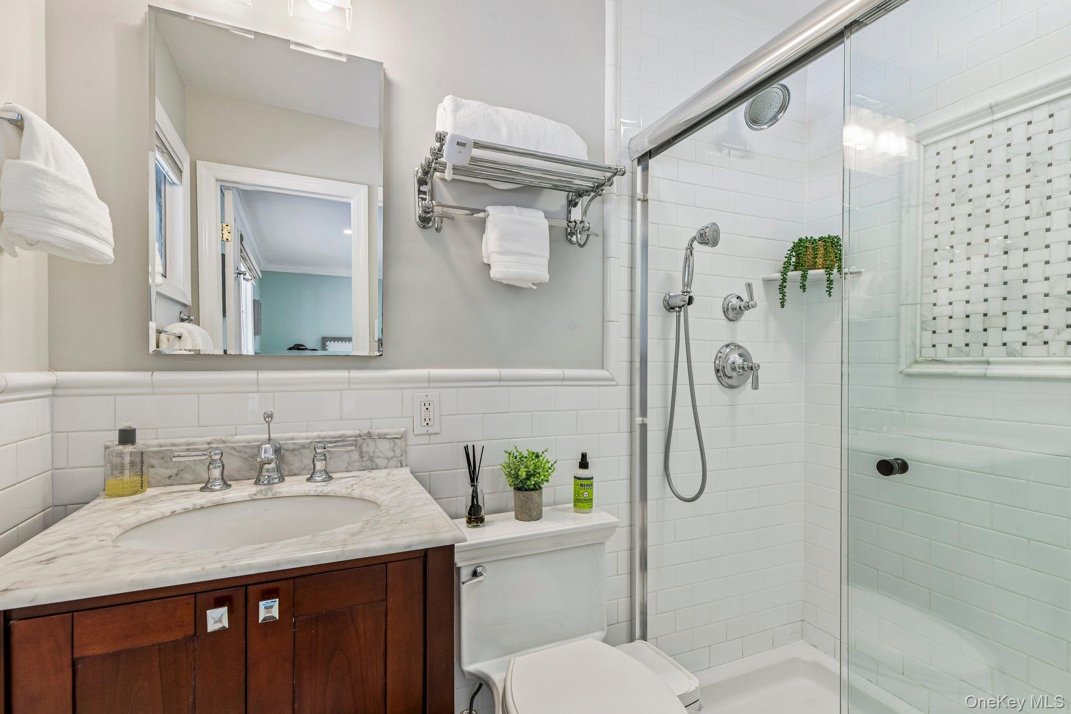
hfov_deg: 96.7
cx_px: 536
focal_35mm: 16
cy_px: 357
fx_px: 476
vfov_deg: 73.7
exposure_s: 1/10
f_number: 9
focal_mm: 16
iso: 250
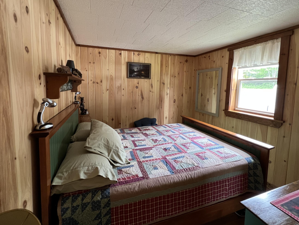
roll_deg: -1.1
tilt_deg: -4.5
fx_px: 130
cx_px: 145
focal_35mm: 15
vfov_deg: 81.3
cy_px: 98
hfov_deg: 98.1
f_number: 1.8
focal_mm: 1.57
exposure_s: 1/66
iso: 250
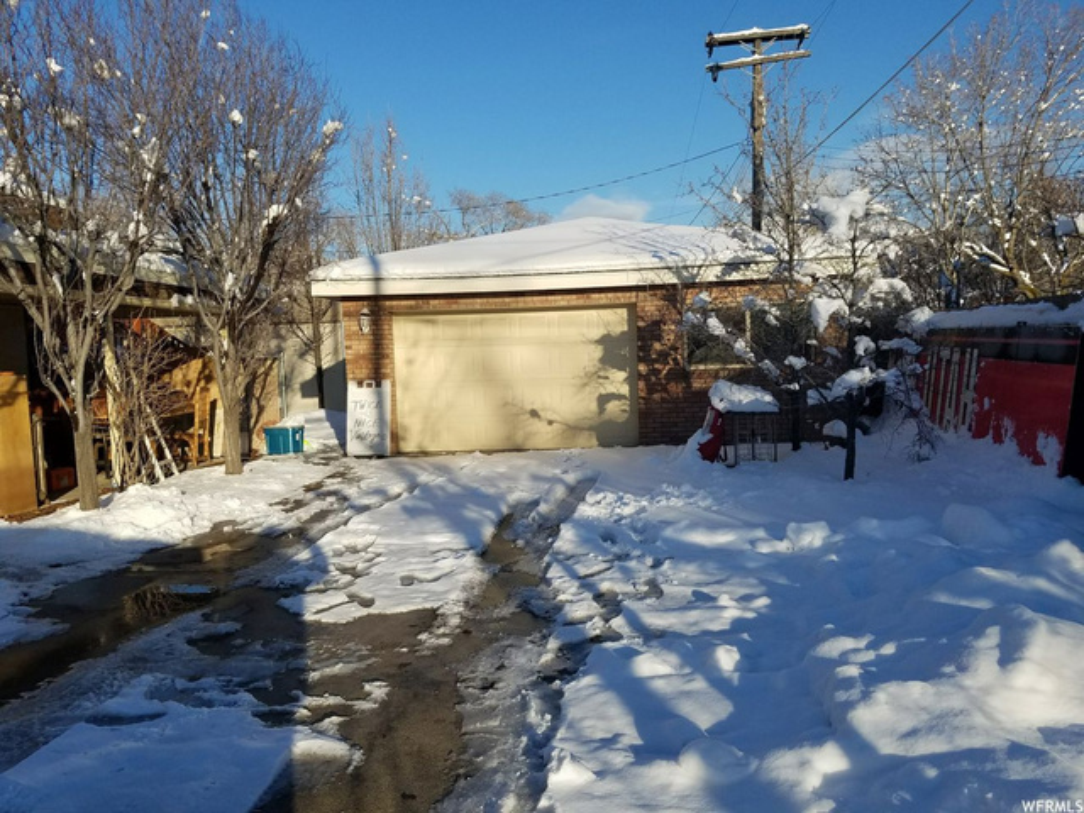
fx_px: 814
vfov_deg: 53.1
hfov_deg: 67.3
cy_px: 406
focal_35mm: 26
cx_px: 542
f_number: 1.7
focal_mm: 4.2
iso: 50
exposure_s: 1/2648
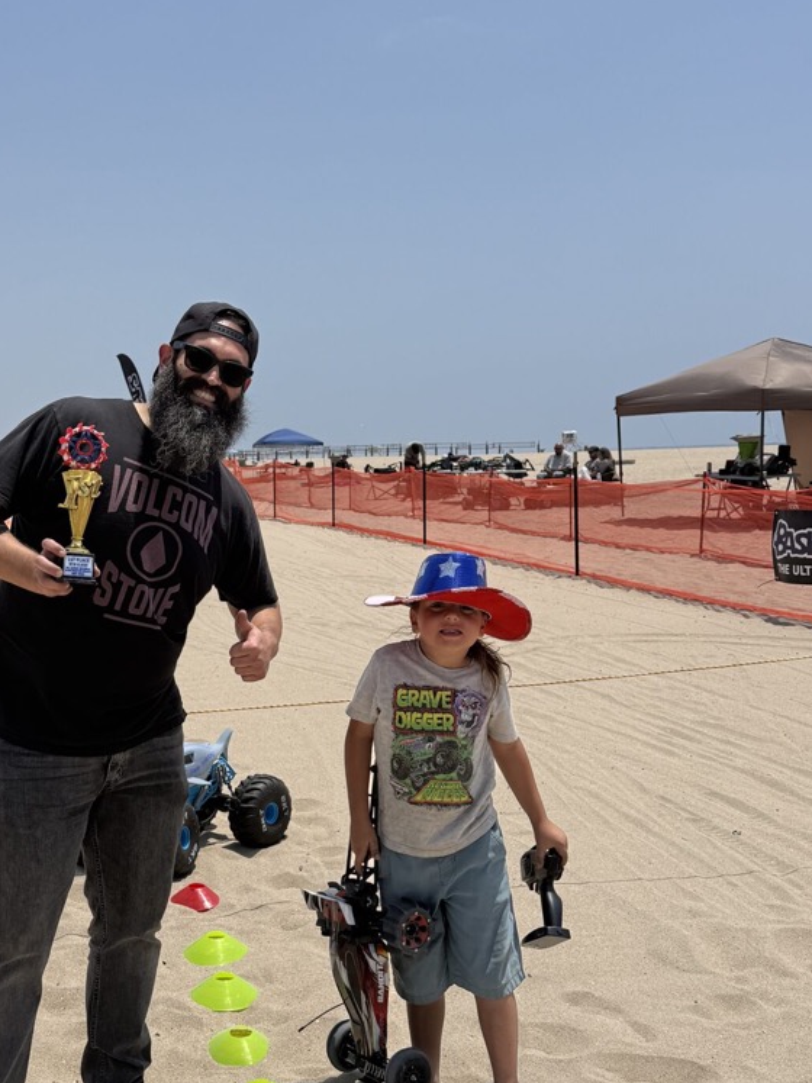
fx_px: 1408
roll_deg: +1.8
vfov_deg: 42.1
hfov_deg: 31.9
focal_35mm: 45
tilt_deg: -4.9
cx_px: 271
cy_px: 577
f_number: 1.78
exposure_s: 1/10309
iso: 80
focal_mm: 6.76
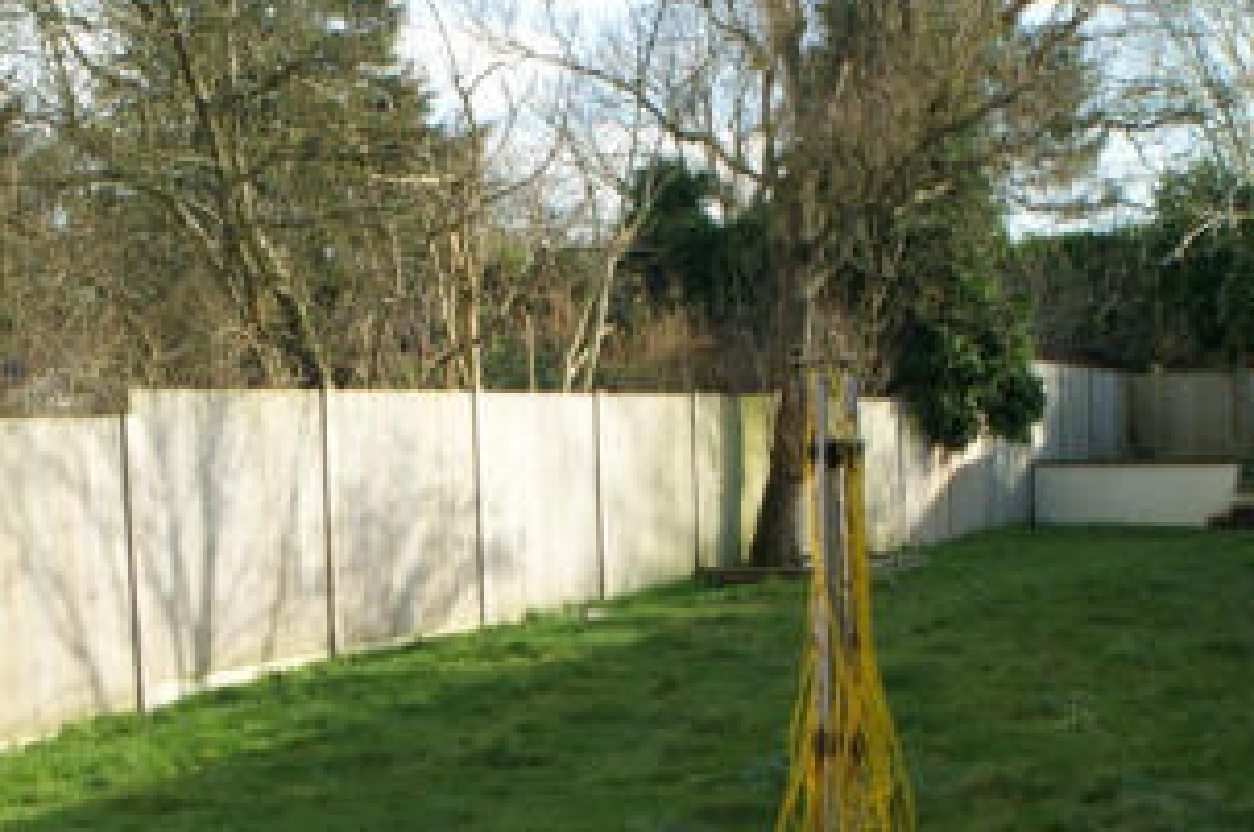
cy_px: 708
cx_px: 459
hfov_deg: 30.9
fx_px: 2261
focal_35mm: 65
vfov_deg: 20.5
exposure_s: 1/60
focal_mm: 20
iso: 100
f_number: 7.1
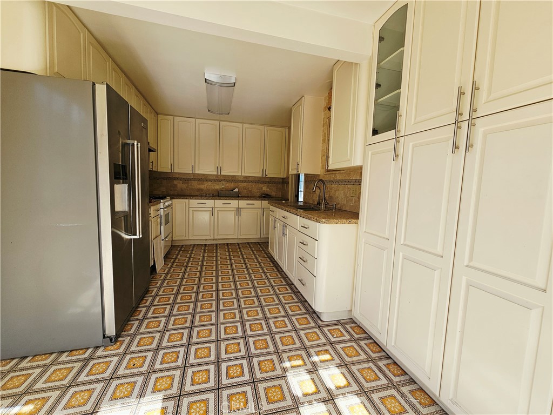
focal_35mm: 13
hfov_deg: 106.2
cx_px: 276
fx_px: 208
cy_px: 208
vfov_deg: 89.9
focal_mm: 2.2
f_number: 2.2
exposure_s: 1/181
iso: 50
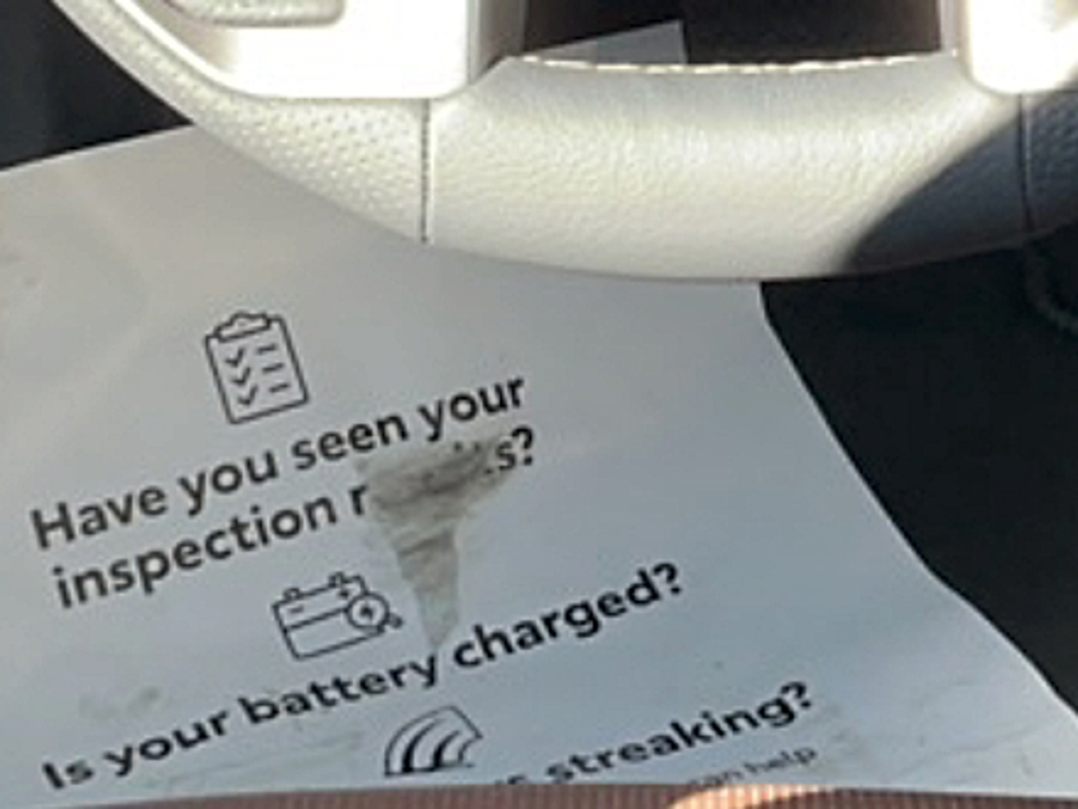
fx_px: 3394
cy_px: -230
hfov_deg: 17.9
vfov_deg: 13.1
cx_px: 858
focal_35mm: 109
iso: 32
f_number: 1.8
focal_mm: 3
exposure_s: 1/120
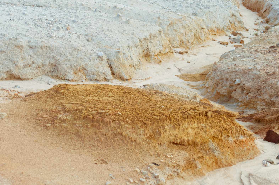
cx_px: 126
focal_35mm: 84
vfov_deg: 16.2
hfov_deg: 24.2
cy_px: 77
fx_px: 651
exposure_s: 1/160
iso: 320
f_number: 5.3
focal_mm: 44
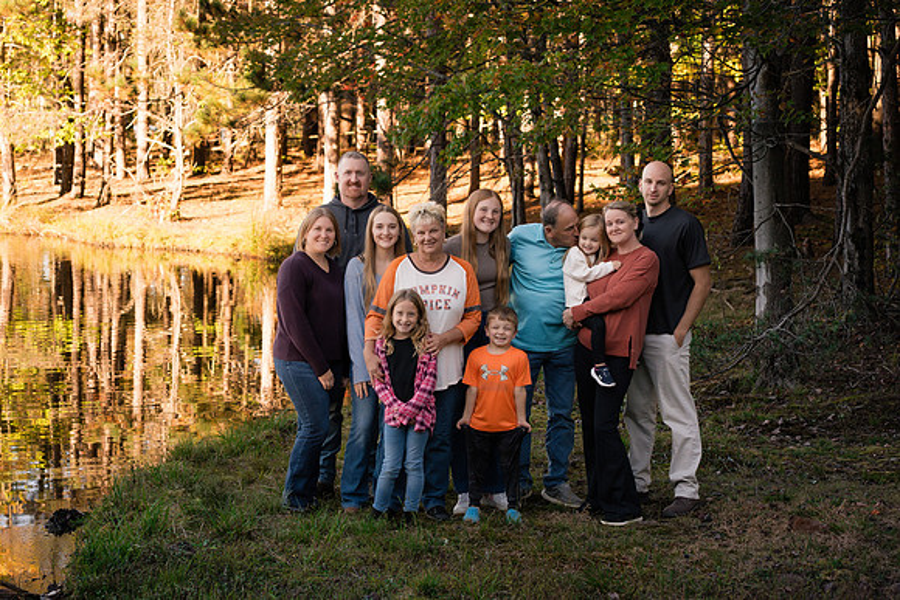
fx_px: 2338
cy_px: 330
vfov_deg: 14.6
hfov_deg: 21.8
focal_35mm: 94
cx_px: 405
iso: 400
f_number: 5
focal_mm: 85
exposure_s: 1/400
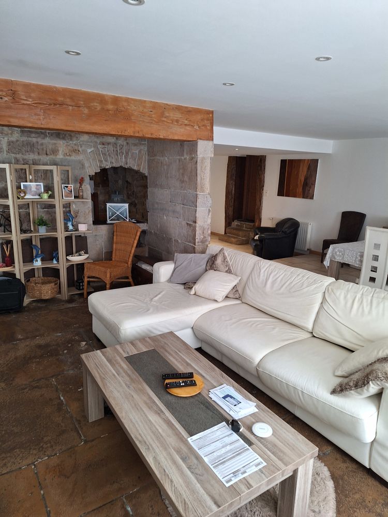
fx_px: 344
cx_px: 194
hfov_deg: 58.9
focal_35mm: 23
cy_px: 258
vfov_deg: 73.9
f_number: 1.8
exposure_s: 1/50
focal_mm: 5.54
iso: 160
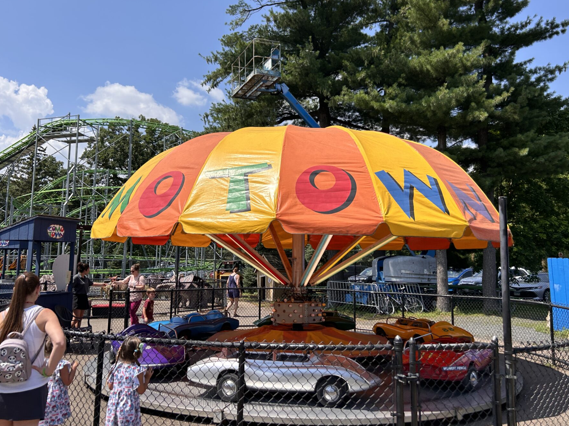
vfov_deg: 46.7
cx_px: 270
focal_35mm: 30
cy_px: 190
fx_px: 493
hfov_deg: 59.9
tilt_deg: +7.4
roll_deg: +1.1
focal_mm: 5.7
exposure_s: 1/3831
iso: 50
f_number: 1.5
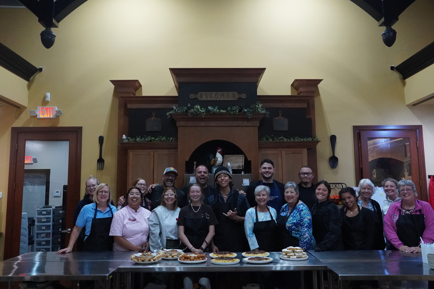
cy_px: 144
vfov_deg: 41.7
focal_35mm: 32
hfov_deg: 59.5
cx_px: 217
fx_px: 380
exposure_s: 1/200
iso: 6400
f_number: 5.6
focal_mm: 21
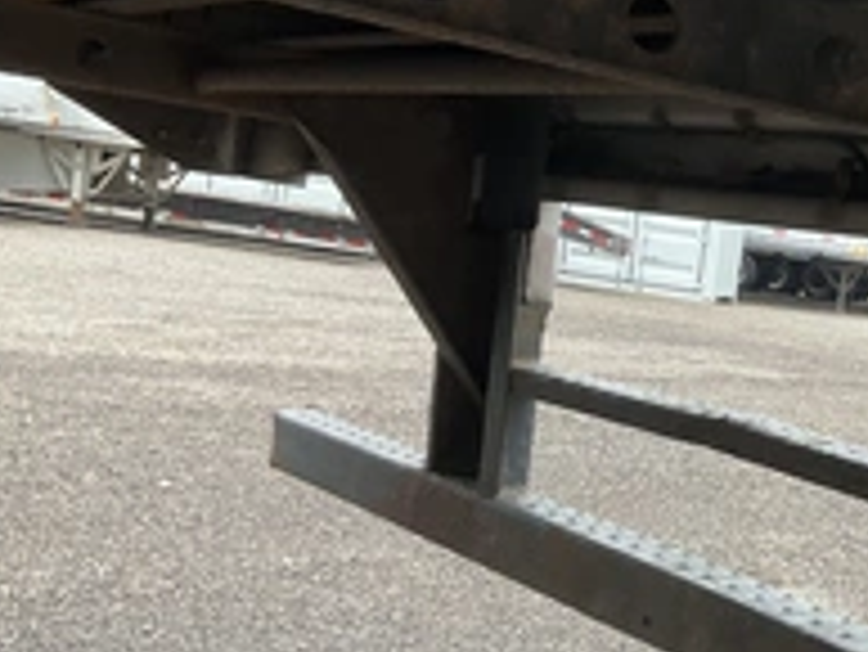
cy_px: 400
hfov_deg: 30.3
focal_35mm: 60
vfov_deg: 24.4
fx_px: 1505
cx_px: 832
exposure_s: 1/122
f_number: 1.8
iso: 50
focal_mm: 3
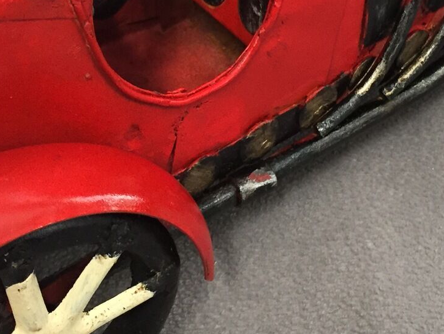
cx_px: 253
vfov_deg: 18.1
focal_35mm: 80
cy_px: 34
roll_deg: -1.1
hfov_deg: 24.4
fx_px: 1026
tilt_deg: -39.7
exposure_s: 1/33
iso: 250
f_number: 2.2
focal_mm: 4.15
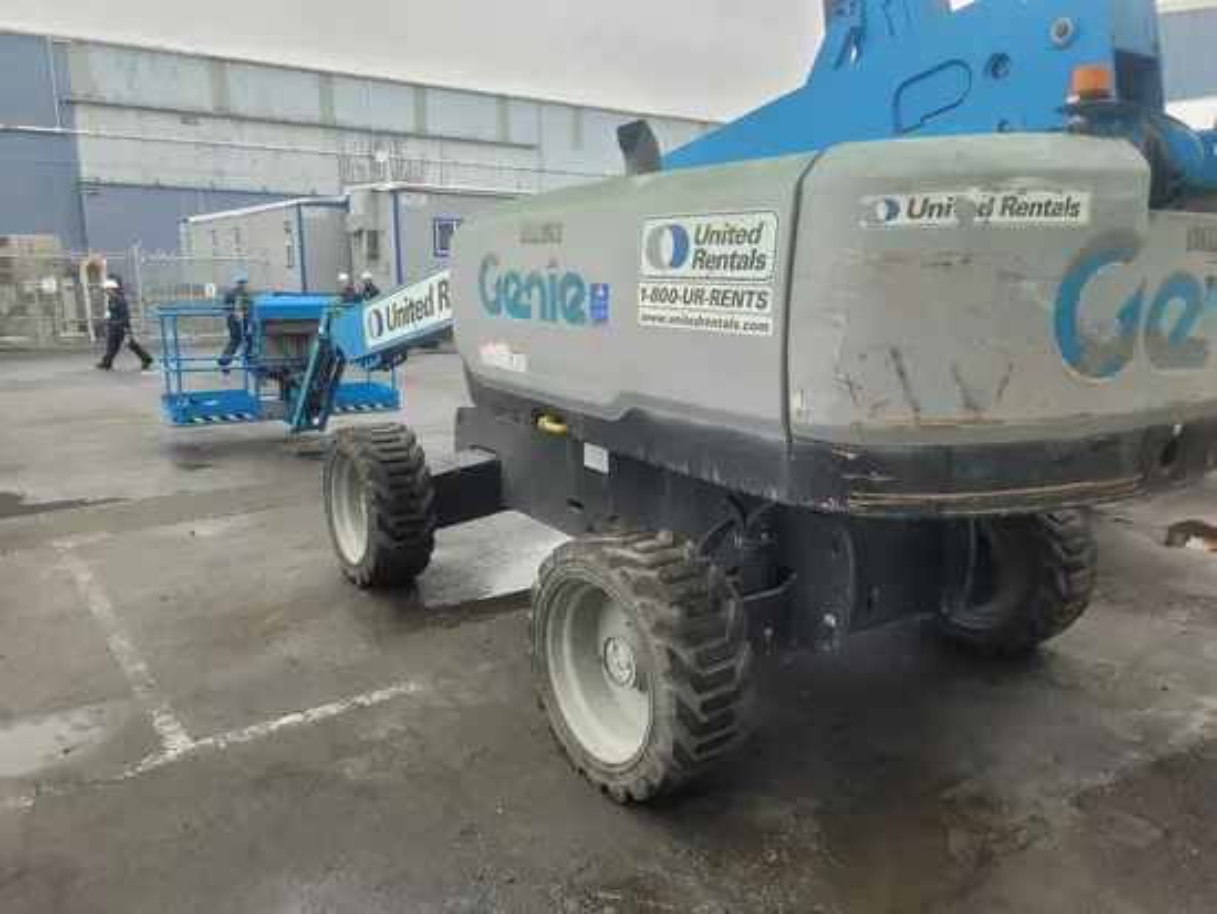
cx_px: 608
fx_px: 914
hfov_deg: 67.3
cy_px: 457
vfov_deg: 53.1
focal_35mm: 26
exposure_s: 1/120
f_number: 1.8
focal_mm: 5.4
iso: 50
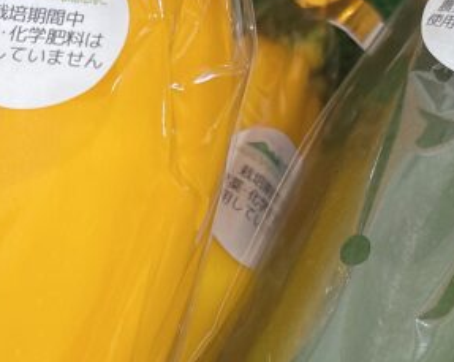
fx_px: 1141
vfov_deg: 17.7
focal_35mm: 85
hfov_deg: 22.5
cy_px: 349
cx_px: 263
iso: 80
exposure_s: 1/60
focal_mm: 5.96
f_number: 1.6
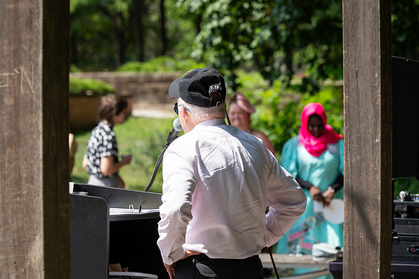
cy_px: 126
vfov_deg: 8.0
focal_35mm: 171
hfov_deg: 12.0
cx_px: 185
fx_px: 1988
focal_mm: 150
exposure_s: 1/320
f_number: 5.6
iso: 100
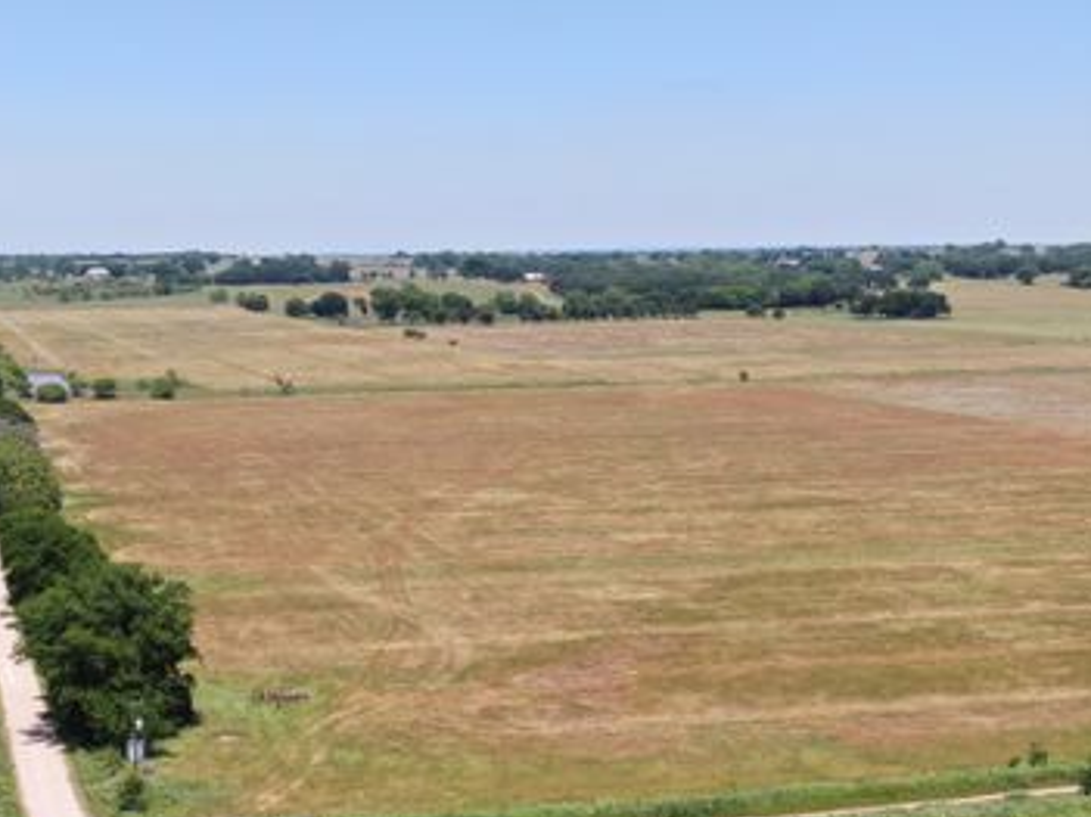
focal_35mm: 59
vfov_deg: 24.8
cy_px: 471
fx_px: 1859
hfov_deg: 32.6
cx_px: 437
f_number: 3.8
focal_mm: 8.6
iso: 110
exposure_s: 1/640
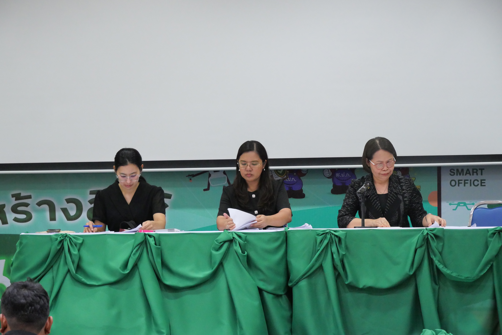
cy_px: 168
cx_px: 251
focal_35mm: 124
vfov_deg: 11.1
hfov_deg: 16.5
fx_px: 1730
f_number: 5.6
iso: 3200
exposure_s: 1/60
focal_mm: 60
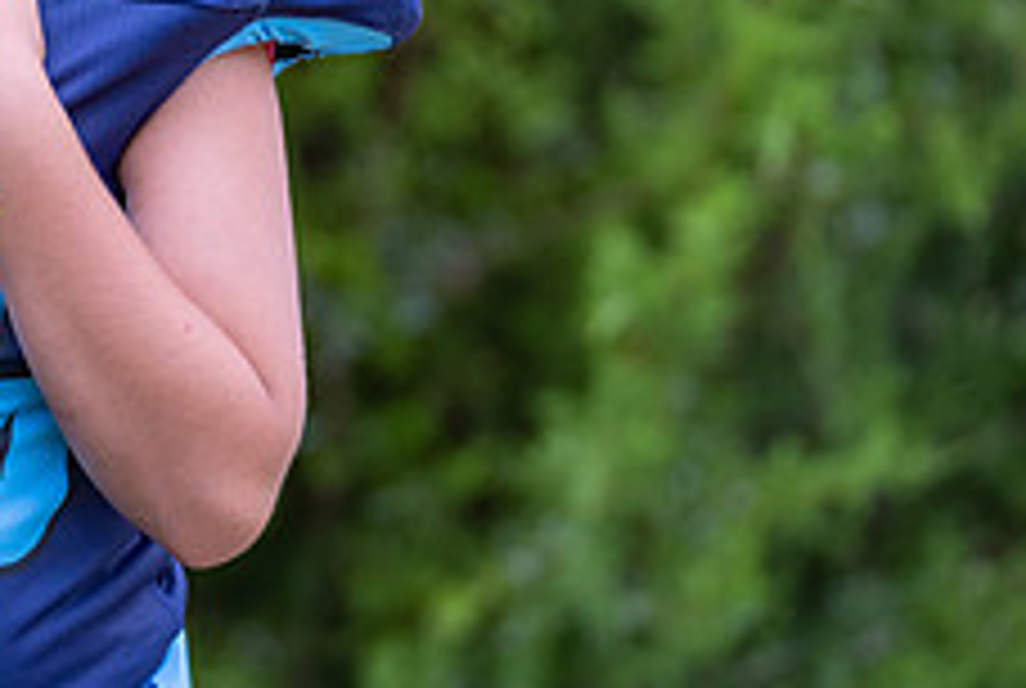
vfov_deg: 3.3
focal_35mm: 417
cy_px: 5
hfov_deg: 4.9
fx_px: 11908
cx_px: -12
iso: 500
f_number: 2.8
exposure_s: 1/320
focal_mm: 151
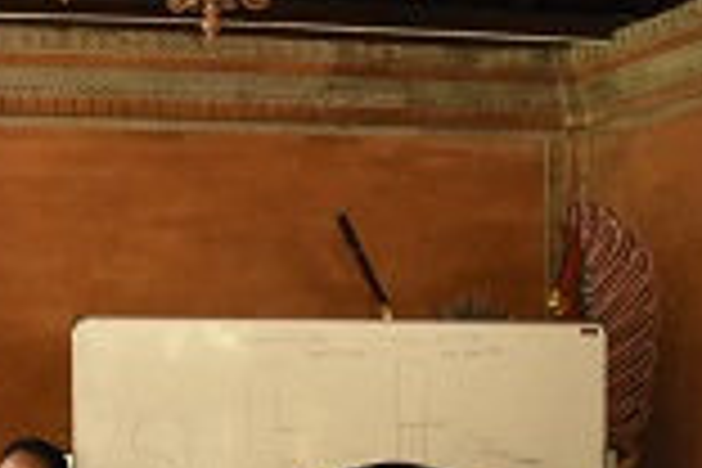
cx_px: 130
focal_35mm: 104
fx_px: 2028
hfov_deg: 19.4
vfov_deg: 12.7
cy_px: 639
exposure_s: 1/320
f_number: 3.5
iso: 2500
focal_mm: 18
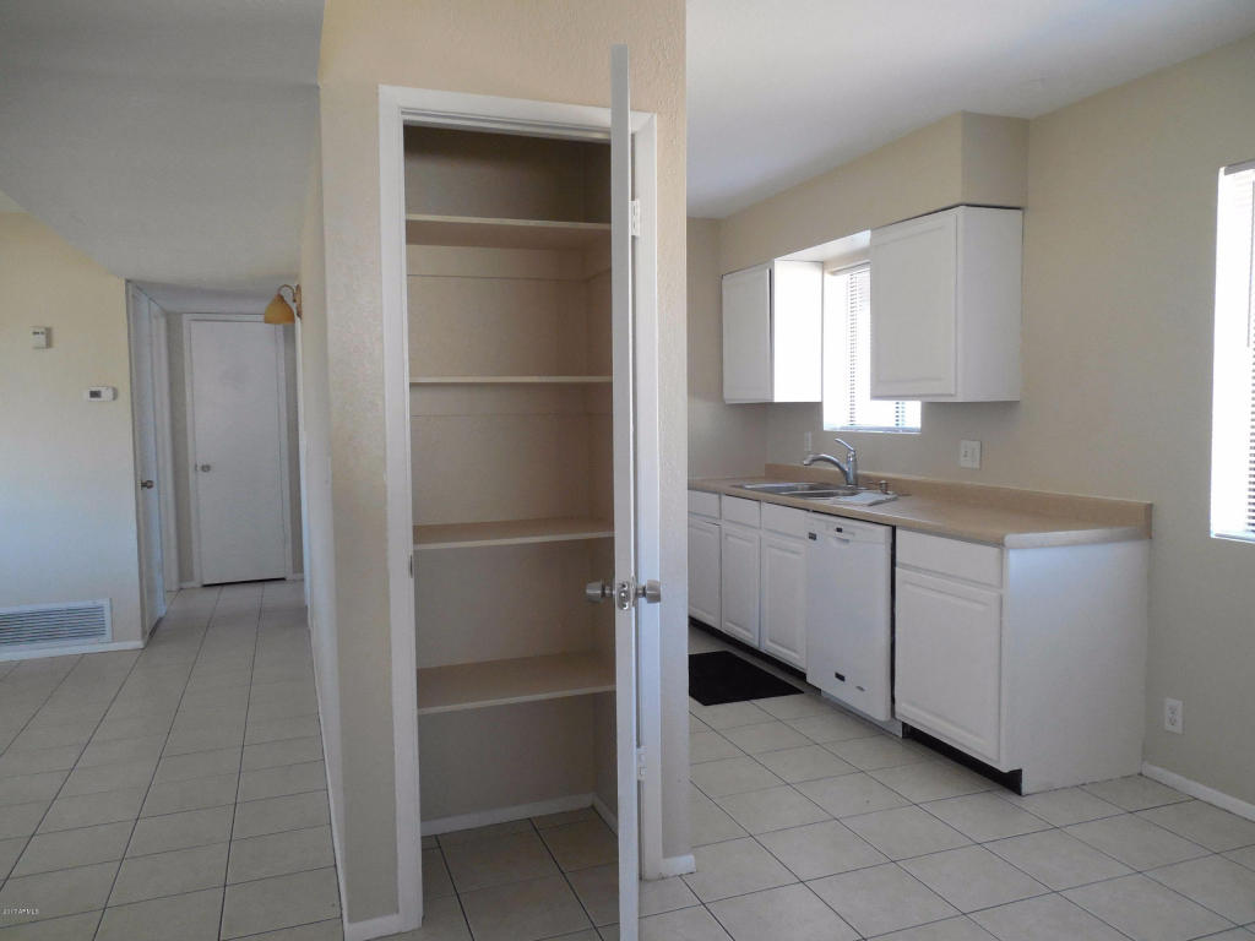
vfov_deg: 54.9
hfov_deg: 69.4
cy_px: 470
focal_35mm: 25
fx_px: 906
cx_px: 628
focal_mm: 4.5
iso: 400
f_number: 3.3
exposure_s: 1/25
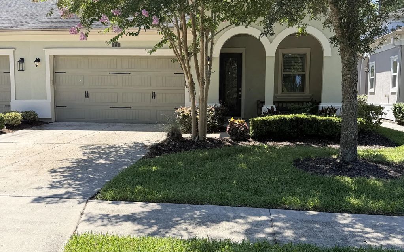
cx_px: 202
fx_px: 374
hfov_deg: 56.7
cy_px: 129
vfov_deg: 37.3
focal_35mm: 34
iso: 80
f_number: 1.78
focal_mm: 6.76
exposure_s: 1/1727
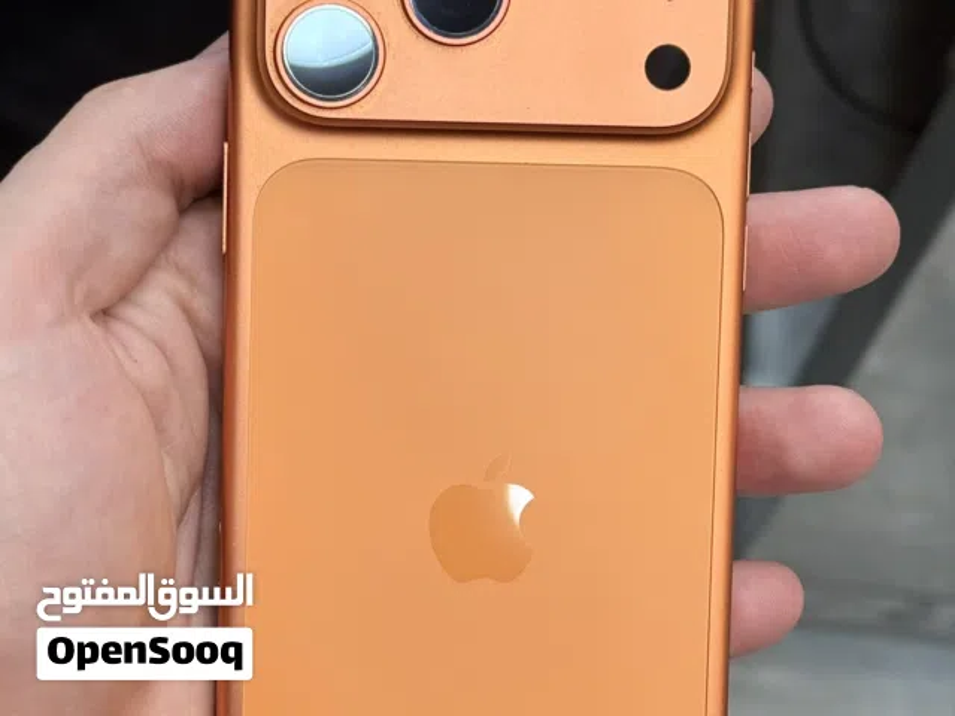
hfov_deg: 39.7
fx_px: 1324
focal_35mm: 48
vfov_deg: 30.3
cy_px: 358
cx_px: 478
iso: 50
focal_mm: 6.76
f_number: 1.78
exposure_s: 1/124
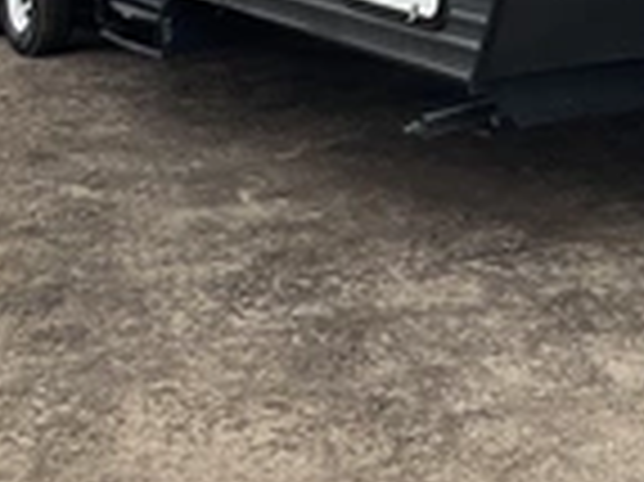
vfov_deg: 17.1
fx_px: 1506
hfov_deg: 23.6
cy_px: -149
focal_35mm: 81
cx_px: 567
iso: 25
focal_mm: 3
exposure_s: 1/2058
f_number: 1.8
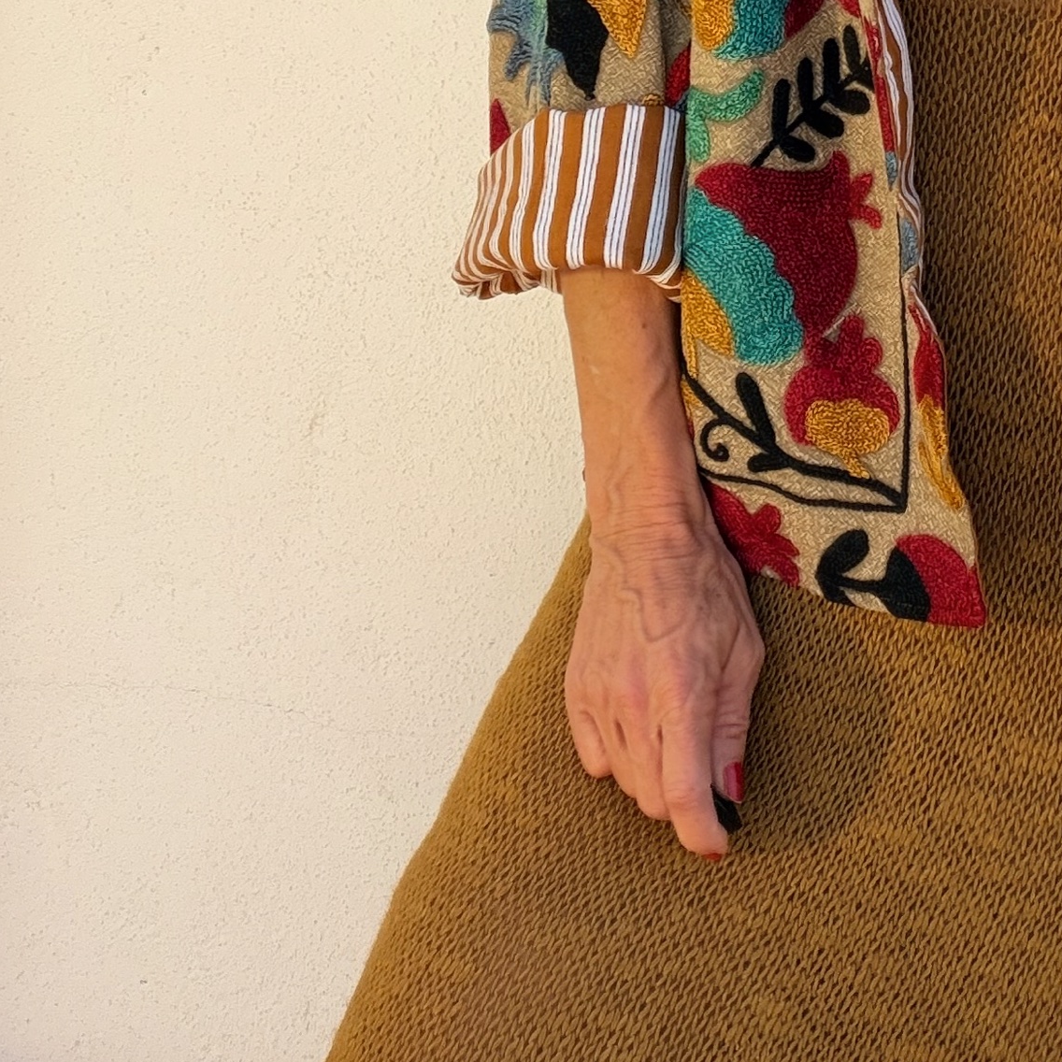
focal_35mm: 70
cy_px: -170
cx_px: 998
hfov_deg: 23.8
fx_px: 2430
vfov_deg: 22.9
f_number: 1.9
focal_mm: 2.71
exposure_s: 1/349
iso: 25
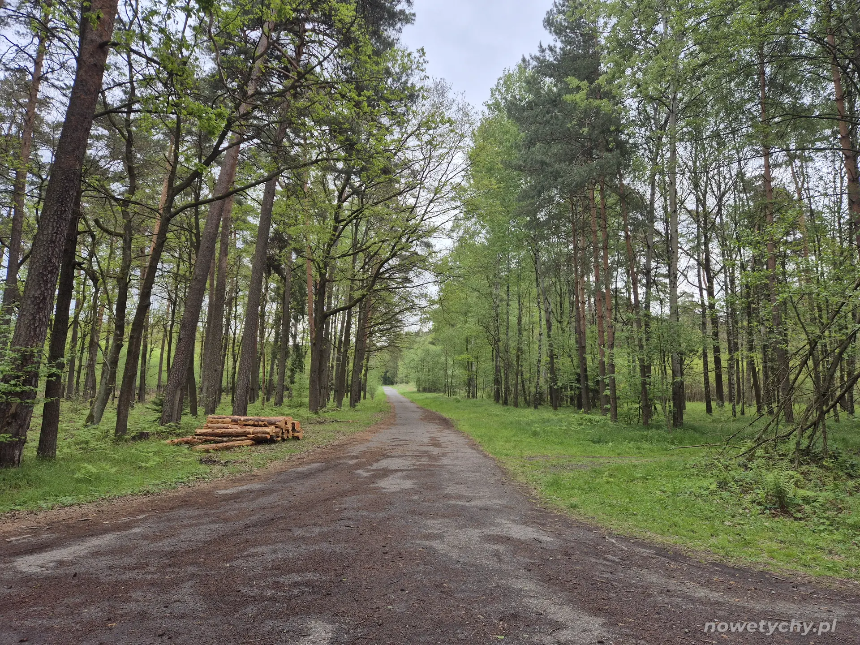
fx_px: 571
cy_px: 322
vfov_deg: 58.9
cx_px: 430
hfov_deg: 73.9
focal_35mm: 23
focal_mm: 5.4
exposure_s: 1/263
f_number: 1.8
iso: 25
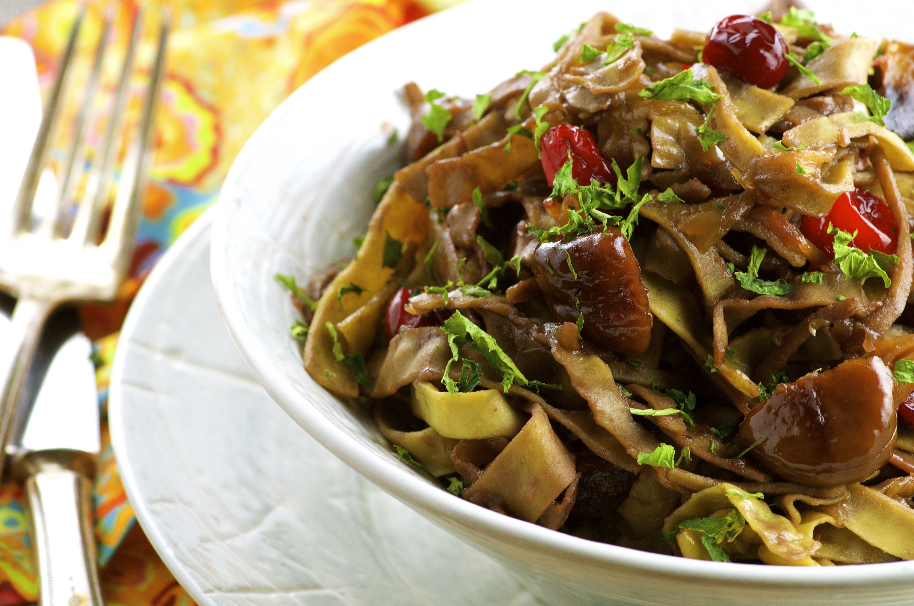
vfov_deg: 9.1
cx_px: 457
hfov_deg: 13.7
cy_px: 303
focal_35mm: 150
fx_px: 3800
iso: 400
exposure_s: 1/25
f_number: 10
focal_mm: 100
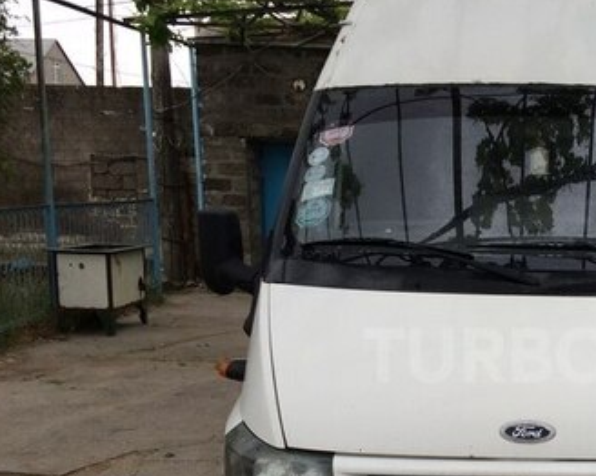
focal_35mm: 57
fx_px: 1005
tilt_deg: -10.5
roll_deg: -0.2
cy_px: 355
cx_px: 549
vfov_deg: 26.3
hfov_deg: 31.3
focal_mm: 4.15
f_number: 2.2
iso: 32
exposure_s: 1/1466
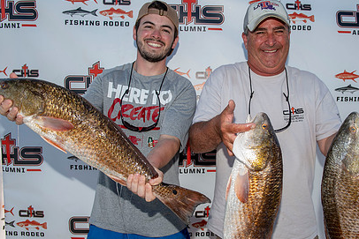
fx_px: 399
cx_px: 225
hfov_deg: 48.0
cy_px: 134
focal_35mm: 40
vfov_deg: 33.4
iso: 50
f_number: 6.3
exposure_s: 1/125
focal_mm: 28
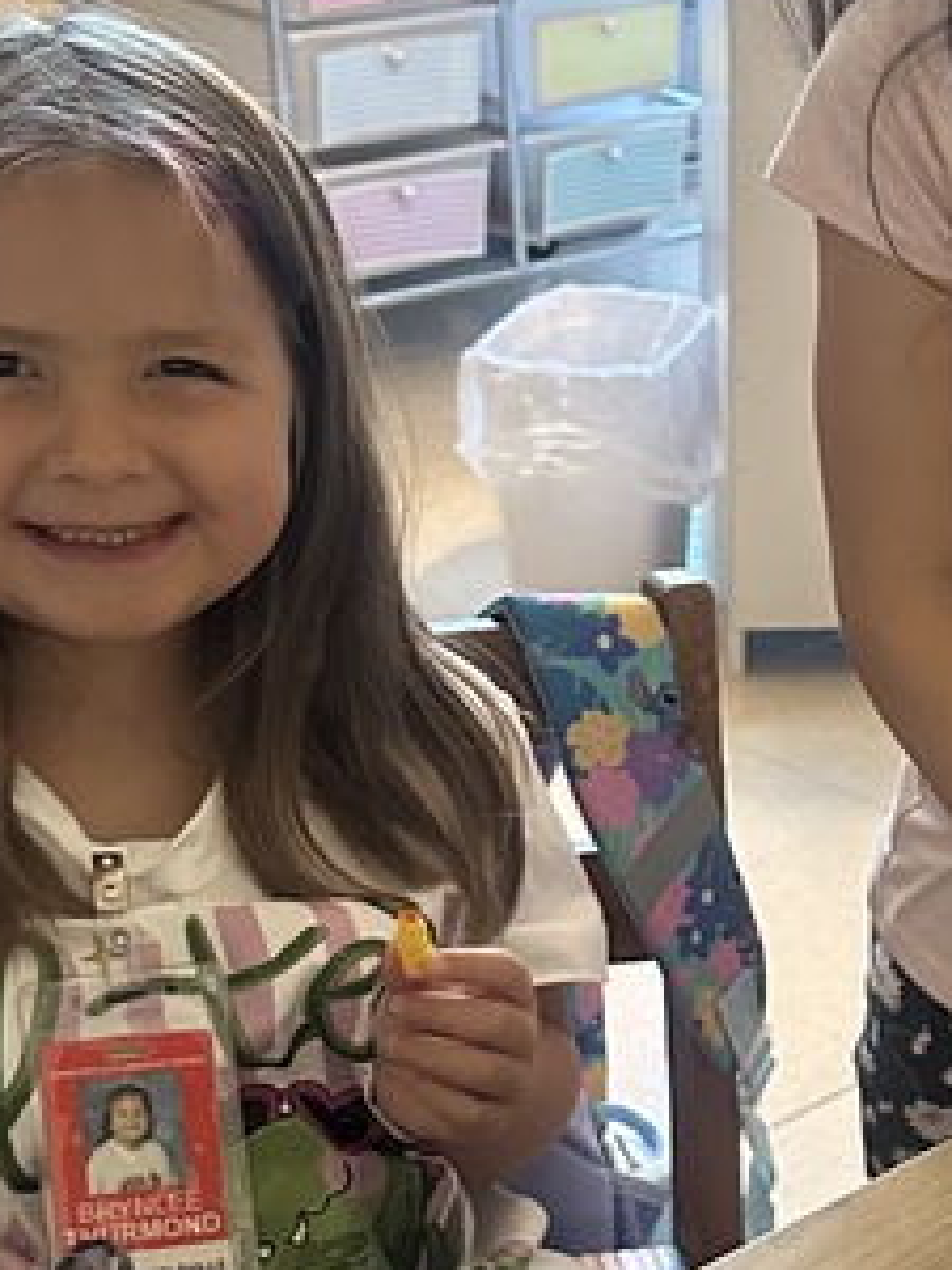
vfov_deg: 23.7
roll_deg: -3.3
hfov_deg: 17.5
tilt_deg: -25.9
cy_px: 851
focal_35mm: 82
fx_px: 3007
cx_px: 973
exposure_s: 1/40
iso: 640
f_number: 1.78
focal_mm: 6.86
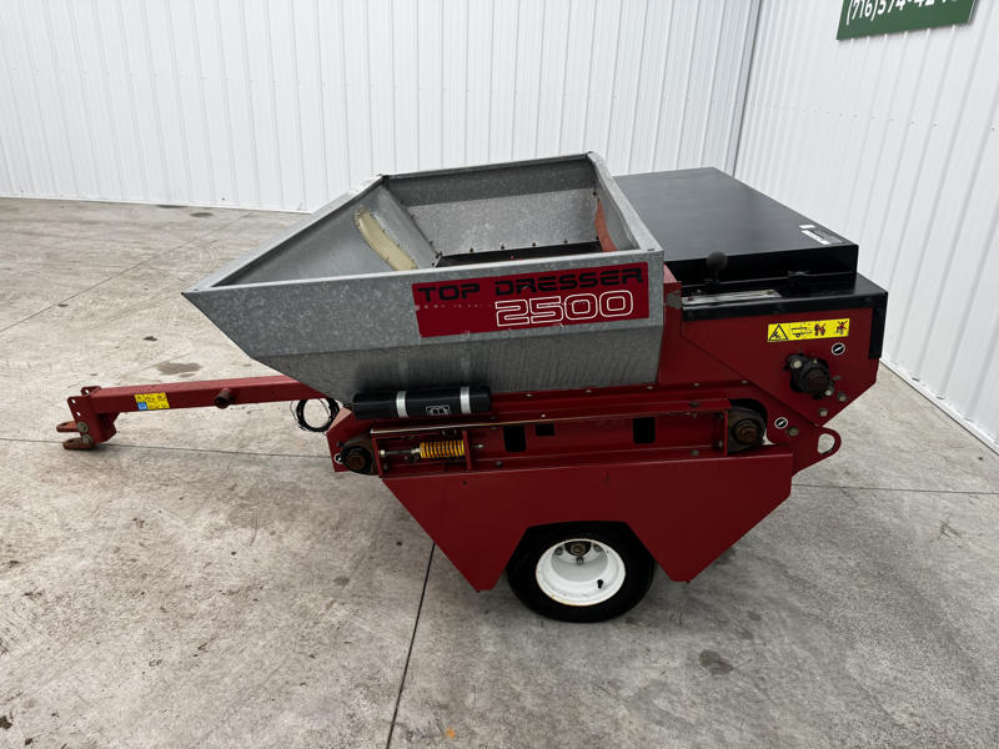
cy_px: 374
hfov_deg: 71.6
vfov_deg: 56.8
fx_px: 693
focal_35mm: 24
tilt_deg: -23.2
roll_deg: -2.8
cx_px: 500
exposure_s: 1/120
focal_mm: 6.76
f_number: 1.78
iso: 80
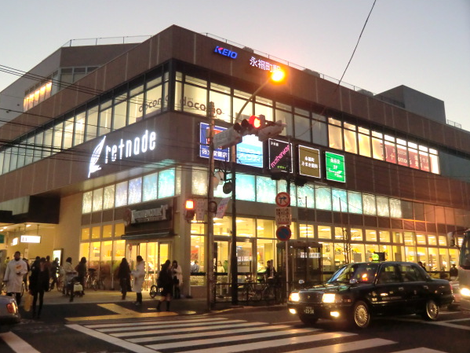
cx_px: 223
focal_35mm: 31
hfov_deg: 58.3
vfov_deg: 45.4
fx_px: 421
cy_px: 177
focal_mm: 5.2
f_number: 3.5
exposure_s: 1/50
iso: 800
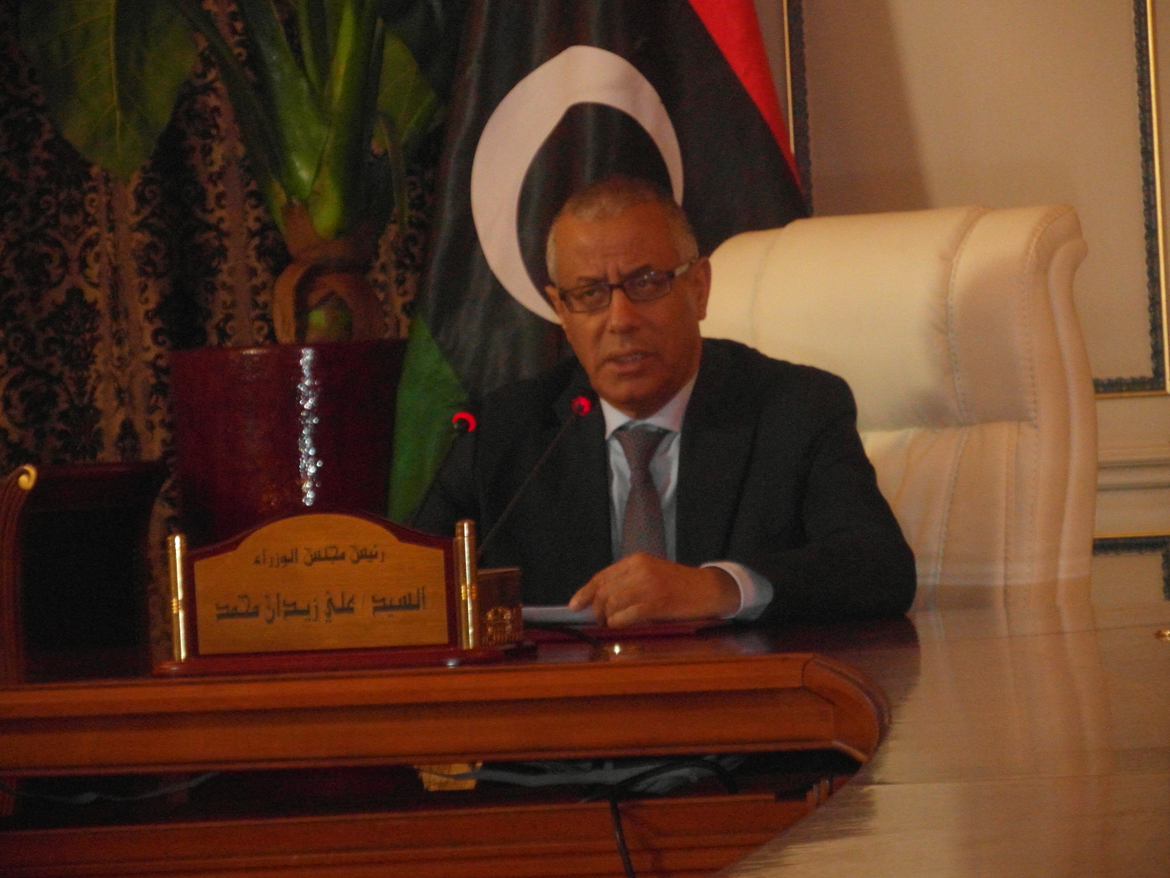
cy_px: 439
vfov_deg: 8.3
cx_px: 585
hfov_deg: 11.1
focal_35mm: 178
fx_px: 6016
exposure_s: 1/60
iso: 640
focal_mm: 28.9
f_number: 4.4
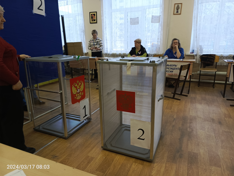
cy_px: 88
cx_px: 117
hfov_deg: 71.6
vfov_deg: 56.8
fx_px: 162
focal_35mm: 24
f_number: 1.75
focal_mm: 5.25
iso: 798
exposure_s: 1/50
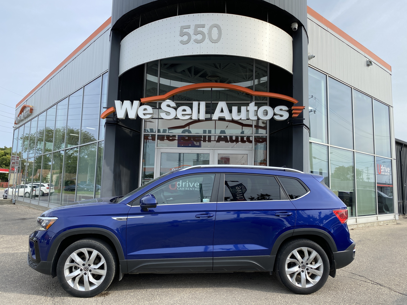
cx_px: 204
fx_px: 306
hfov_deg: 67.3
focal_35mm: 26
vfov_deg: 53.1
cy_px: 152
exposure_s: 1/1484
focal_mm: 4.25
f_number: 1.8
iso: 32
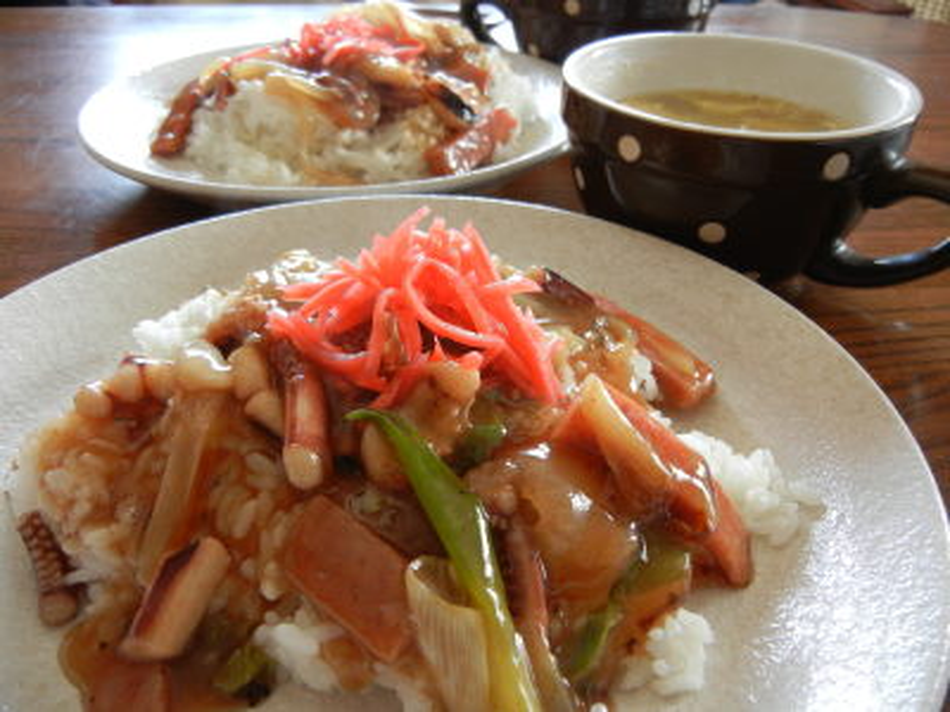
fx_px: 823
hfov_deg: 60.0
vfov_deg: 46.8
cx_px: 475
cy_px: 356
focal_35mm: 30
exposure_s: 1/30
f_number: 3.5
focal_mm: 5.4
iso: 262
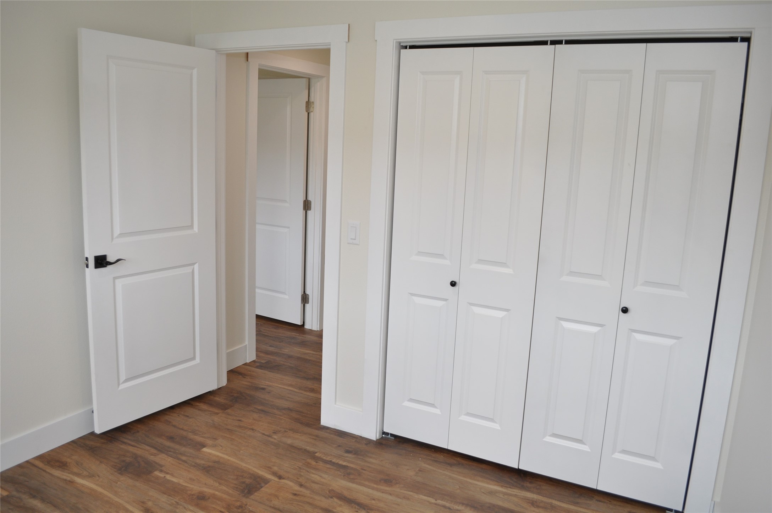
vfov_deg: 47.8
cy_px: 256
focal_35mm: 27
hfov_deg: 67.4
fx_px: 578
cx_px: 386
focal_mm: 18
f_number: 5
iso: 400
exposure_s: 1/100
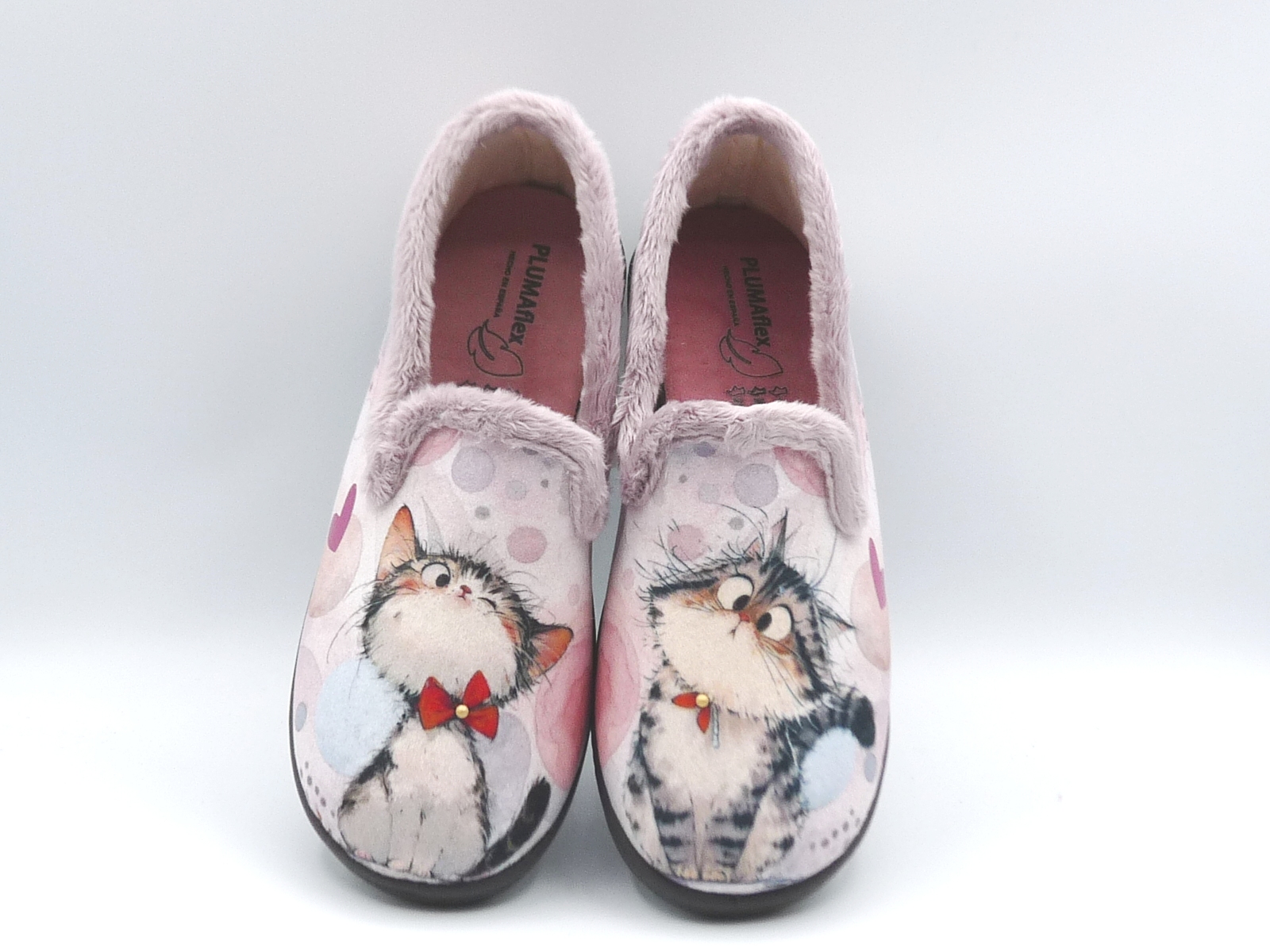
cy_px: 476
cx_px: 635
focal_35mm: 50
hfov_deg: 38.2
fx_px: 1834
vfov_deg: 29.1
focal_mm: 4.9
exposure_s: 1/200
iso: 100
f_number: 4.5
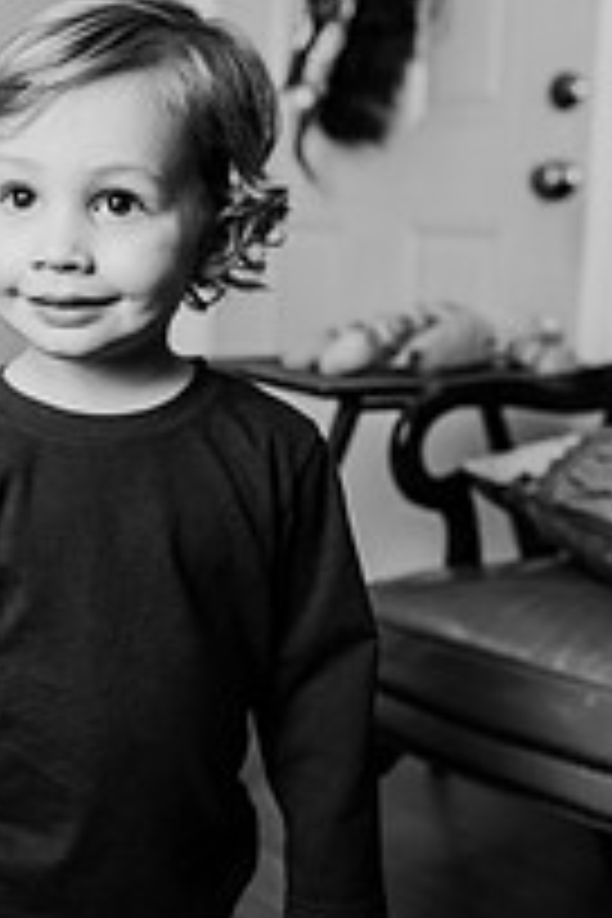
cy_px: 432
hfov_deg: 24.6
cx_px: 27
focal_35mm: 53
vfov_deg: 37.5
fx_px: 1351
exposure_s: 1/160
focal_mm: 24
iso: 100
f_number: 3.2
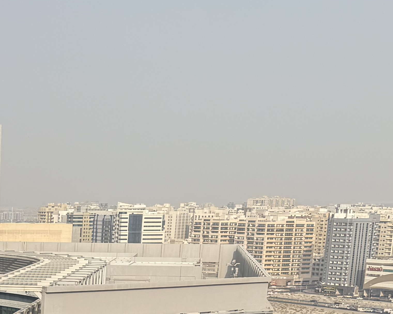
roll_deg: -0.9
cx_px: -81
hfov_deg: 20.3
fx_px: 1023
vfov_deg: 16.0
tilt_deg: -13.7
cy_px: 471
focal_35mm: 88
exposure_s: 1/3759
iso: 80
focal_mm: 6.76
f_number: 1.78
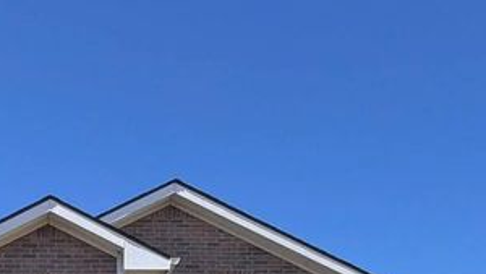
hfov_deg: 35.0
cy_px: 571
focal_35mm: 52
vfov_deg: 16.5
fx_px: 670
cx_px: -31
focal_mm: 2.22
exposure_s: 1/770
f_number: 2.2
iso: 32
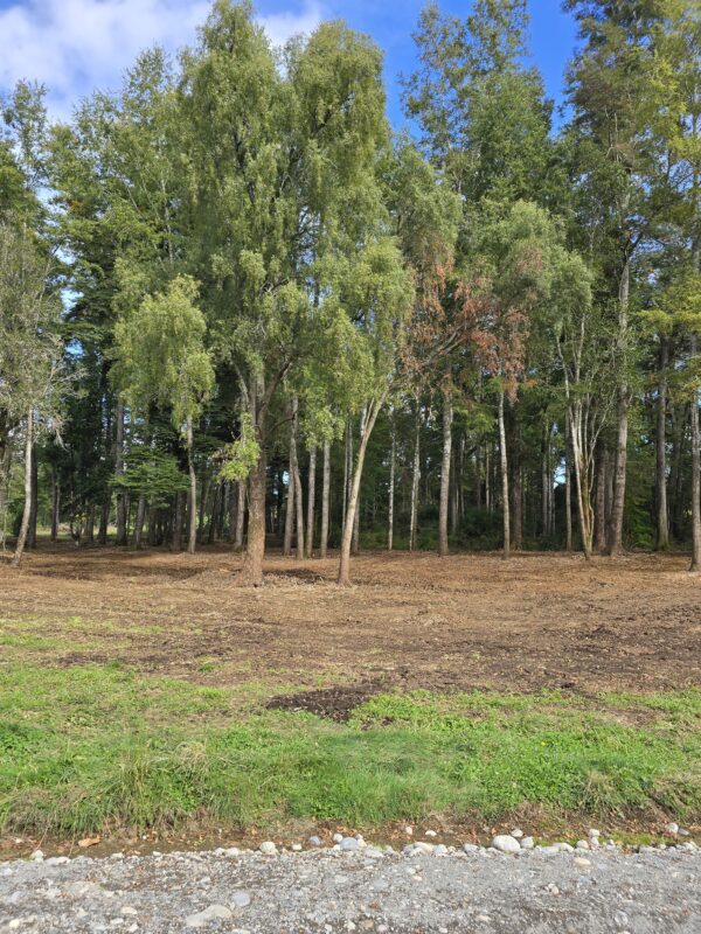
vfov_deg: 73.9
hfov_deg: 58.9
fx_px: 621
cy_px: 467
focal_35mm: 23
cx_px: 350
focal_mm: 6.3
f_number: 1.7
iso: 12
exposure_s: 1/204
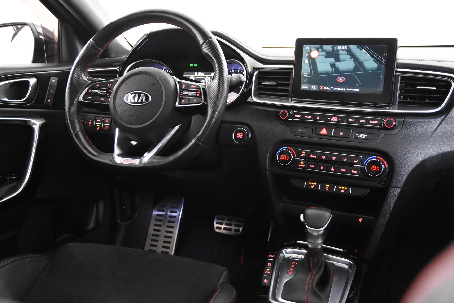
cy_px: 152
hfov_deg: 53.1
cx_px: 227
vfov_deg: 36.9
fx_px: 454
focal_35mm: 36
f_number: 3
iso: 4500
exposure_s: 1/40
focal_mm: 24
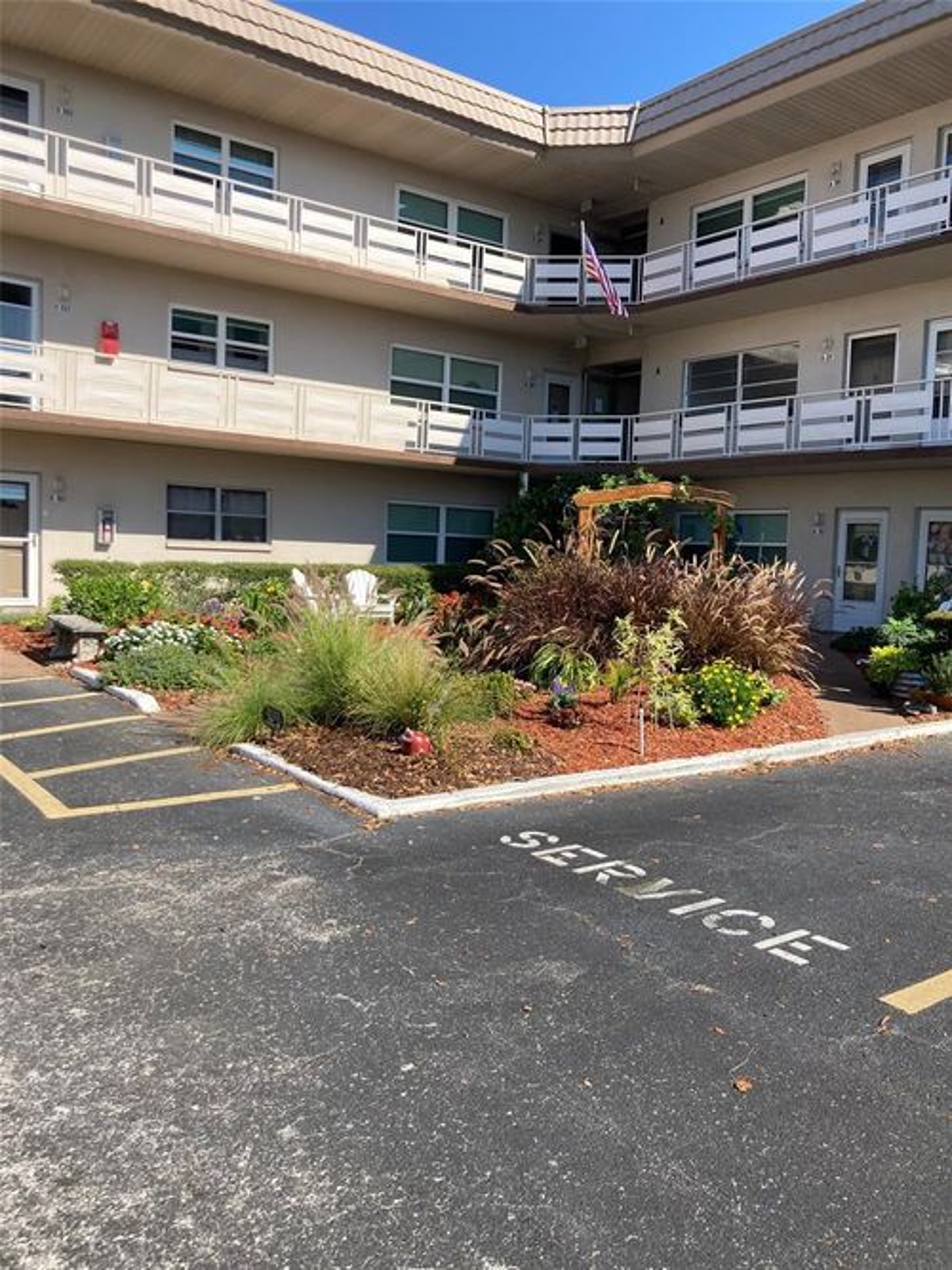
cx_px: 476
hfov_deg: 49.7
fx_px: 1027
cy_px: 635
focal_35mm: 28
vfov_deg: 63.5
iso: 20
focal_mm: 3.99
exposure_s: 1/1412
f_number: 1.8
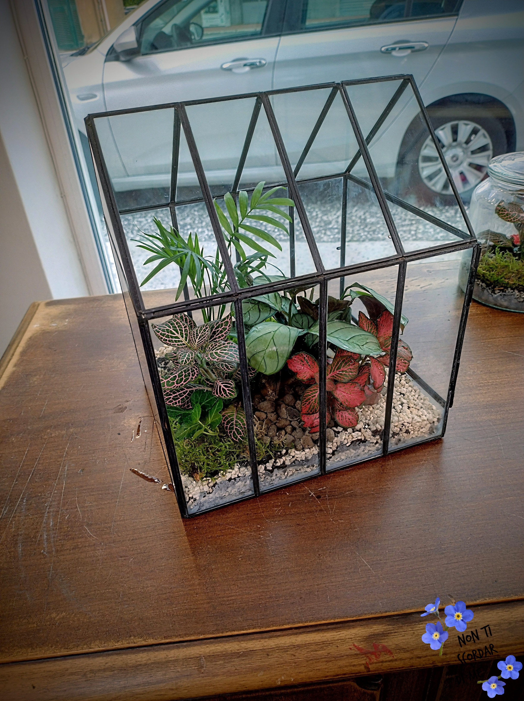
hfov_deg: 54.8
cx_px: 262
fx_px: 505
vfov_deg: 69.4
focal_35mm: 25
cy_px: 350
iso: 184
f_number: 1.7
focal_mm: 4.71
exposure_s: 1/100
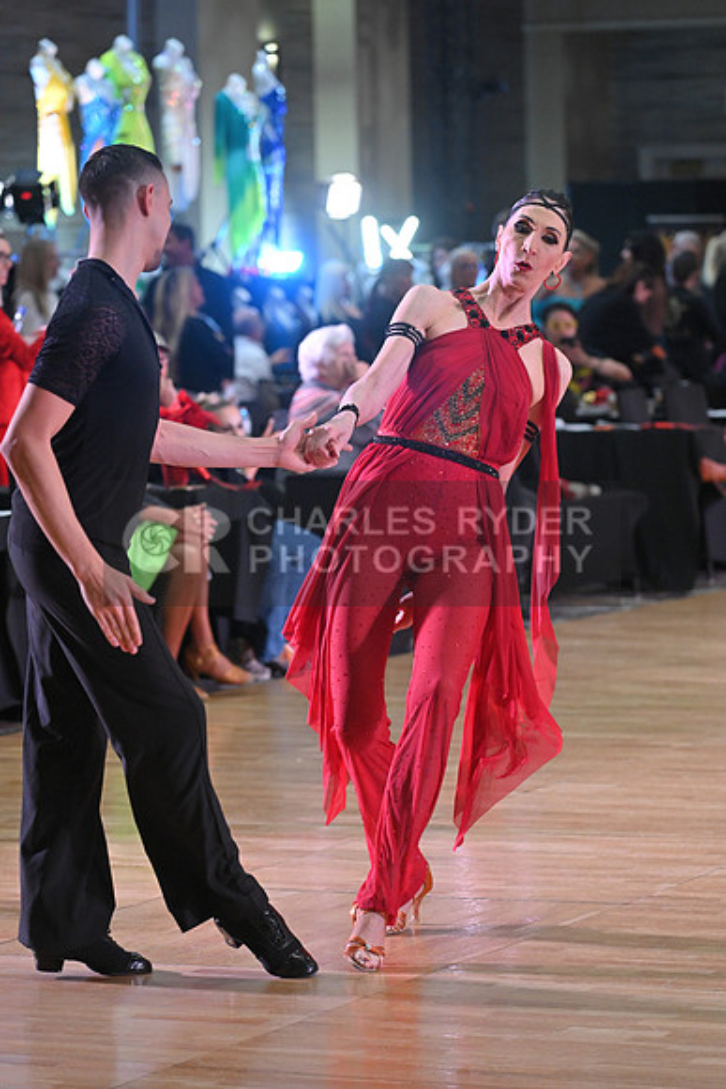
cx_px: 363
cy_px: 544
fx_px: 4383
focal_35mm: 145
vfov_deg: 14.2
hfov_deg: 9.5
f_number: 5
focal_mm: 145
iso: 3200
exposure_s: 1/320
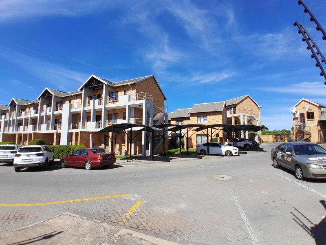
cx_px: 163
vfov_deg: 74.7
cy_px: 122
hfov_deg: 91.0
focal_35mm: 17
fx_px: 160
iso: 40
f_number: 2.2
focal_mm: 1.46
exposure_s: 1/1292
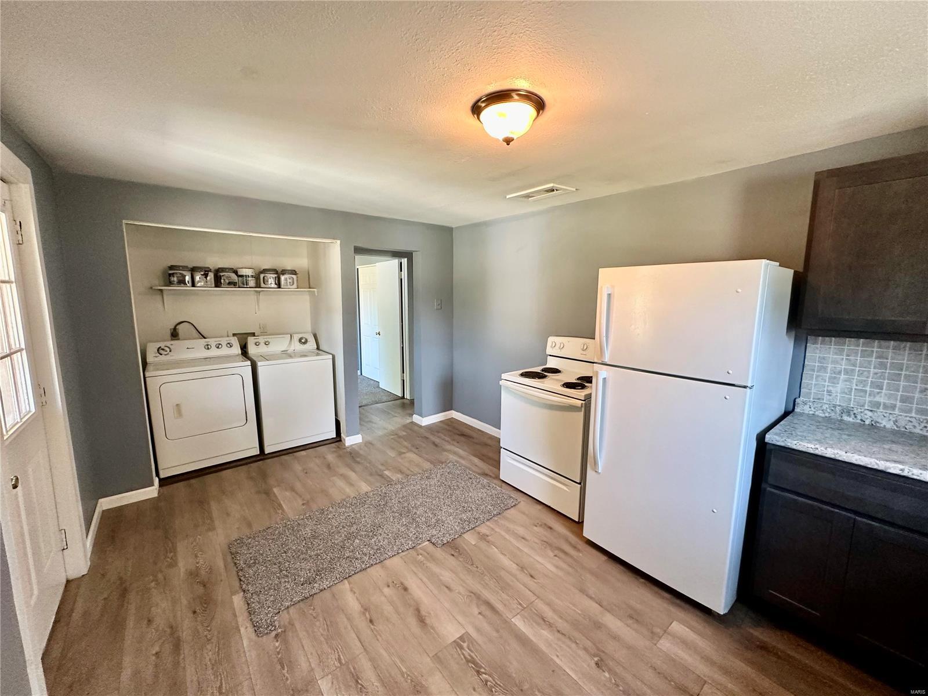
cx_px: 464
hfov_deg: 102.1
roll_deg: -0.4
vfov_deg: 85.7
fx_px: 375
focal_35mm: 14
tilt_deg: -8.0
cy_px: 348
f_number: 2.2
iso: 250
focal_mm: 2.22
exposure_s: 1/60
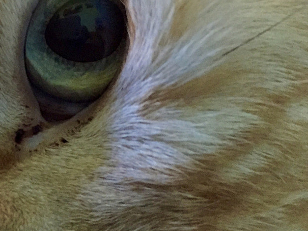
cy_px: 121
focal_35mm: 74
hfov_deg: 24.5
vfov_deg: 19.9
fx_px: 658
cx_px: -34
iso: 250
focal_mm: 4.15
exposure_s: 1/30
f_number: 2.2
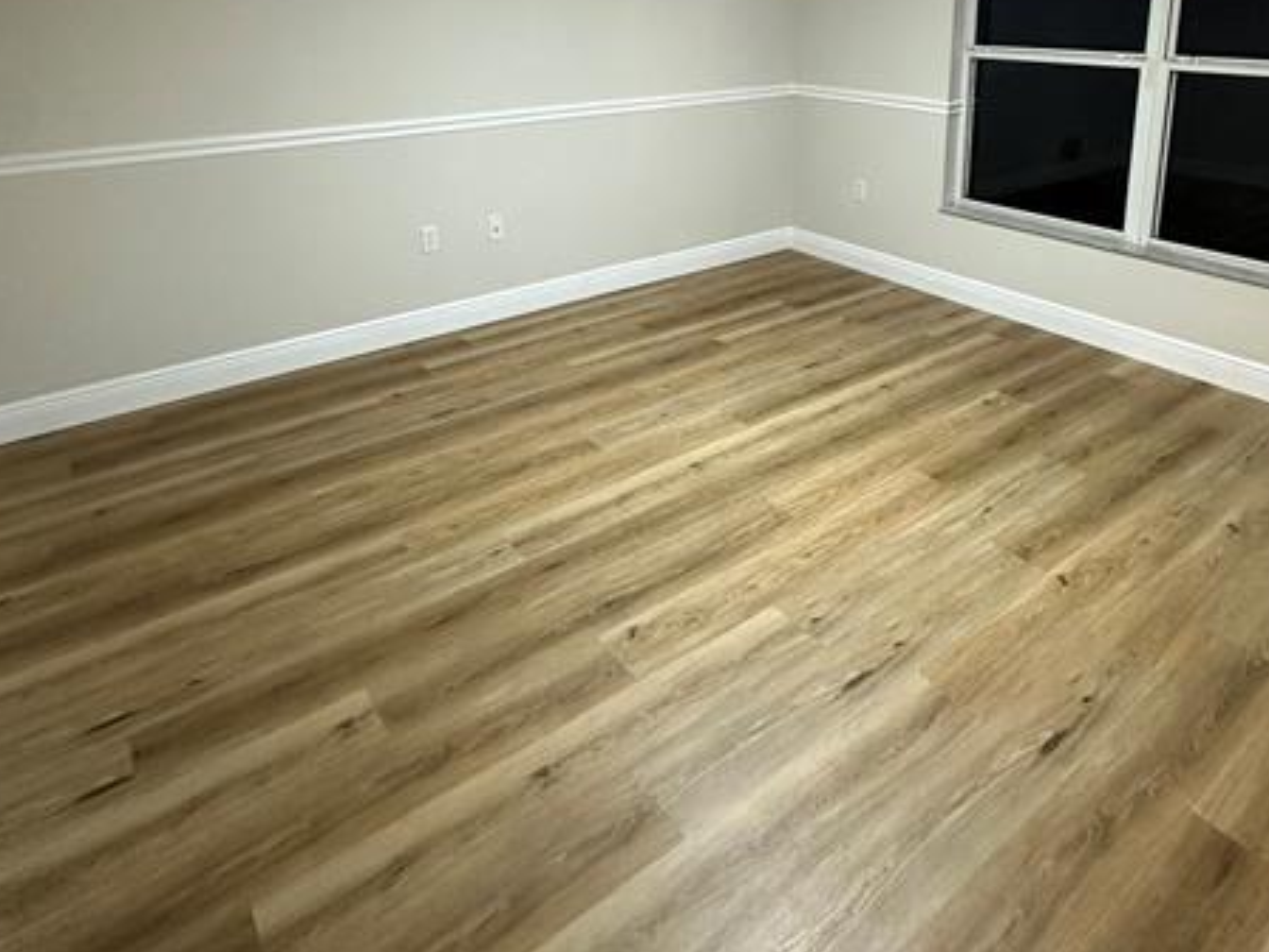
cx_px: 680
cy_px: 184
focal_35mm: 24
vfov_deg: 52.9
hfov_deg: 71.5
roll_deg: -0.3
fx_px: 880
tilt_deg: -12.3
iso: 400
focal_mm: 2.22
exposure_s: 1/60
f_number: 2.2
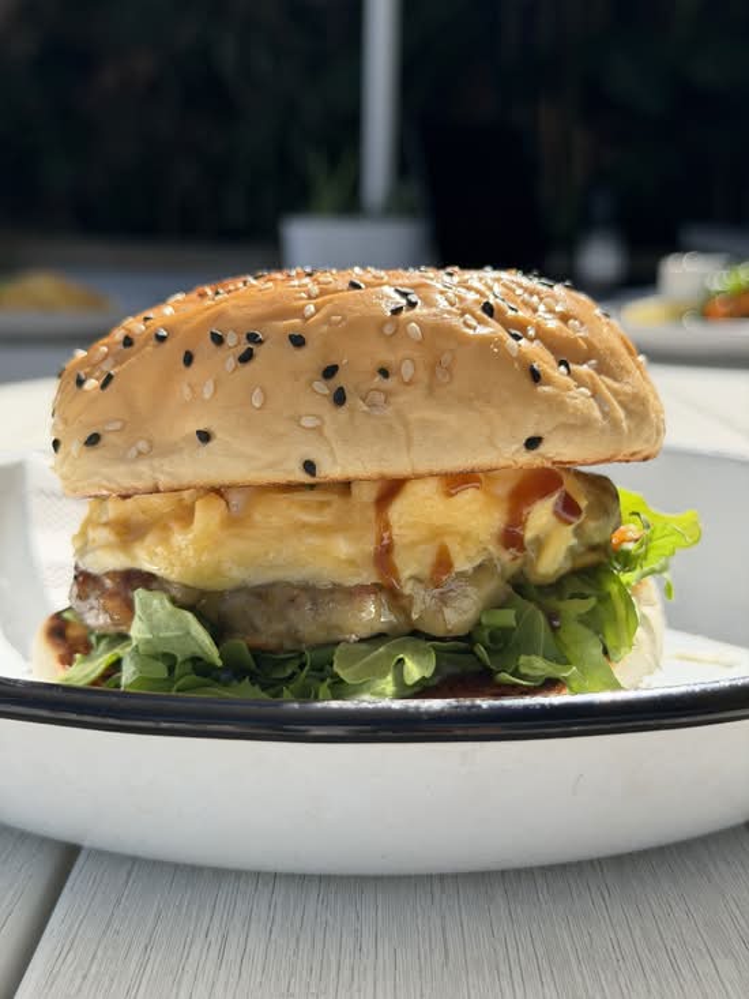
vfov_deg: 39.7
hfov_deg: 30.3
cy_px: 500
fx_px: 1384
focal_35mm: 48
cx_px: 374
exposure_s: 1/3534
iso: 80
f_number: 1.78
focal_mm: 6.76
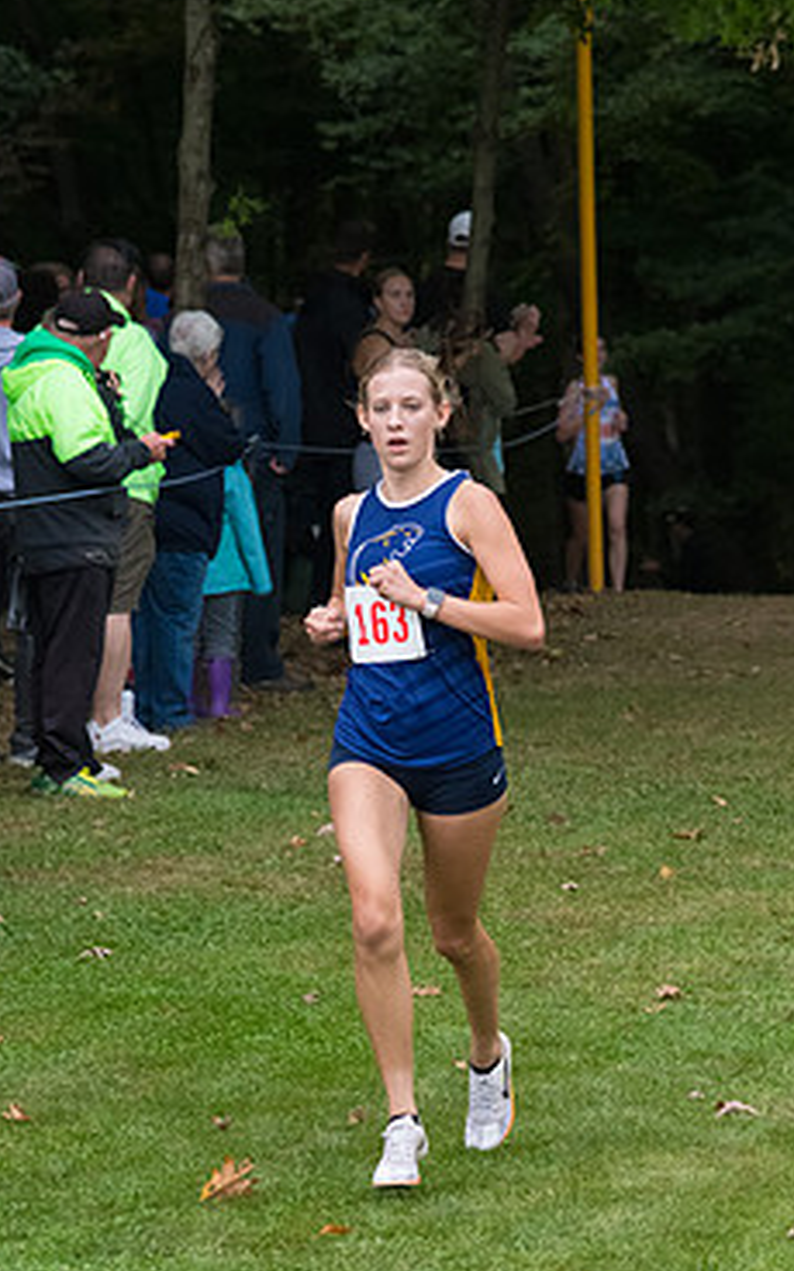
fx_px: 7755
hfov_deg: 5.9
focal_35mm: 224
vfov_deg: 9.4
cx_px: 409
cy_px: 749
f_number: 5.6
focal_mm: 120
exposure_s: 1/1600
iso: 3200
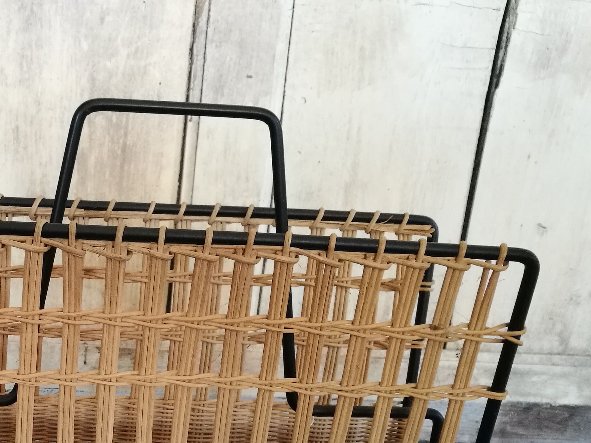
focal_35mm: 48
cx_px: 87
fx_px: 820
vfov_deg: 29.5
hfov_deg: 37.7
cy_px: 363
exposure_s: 1/30
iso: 320
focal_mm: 4.5
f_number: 2.2
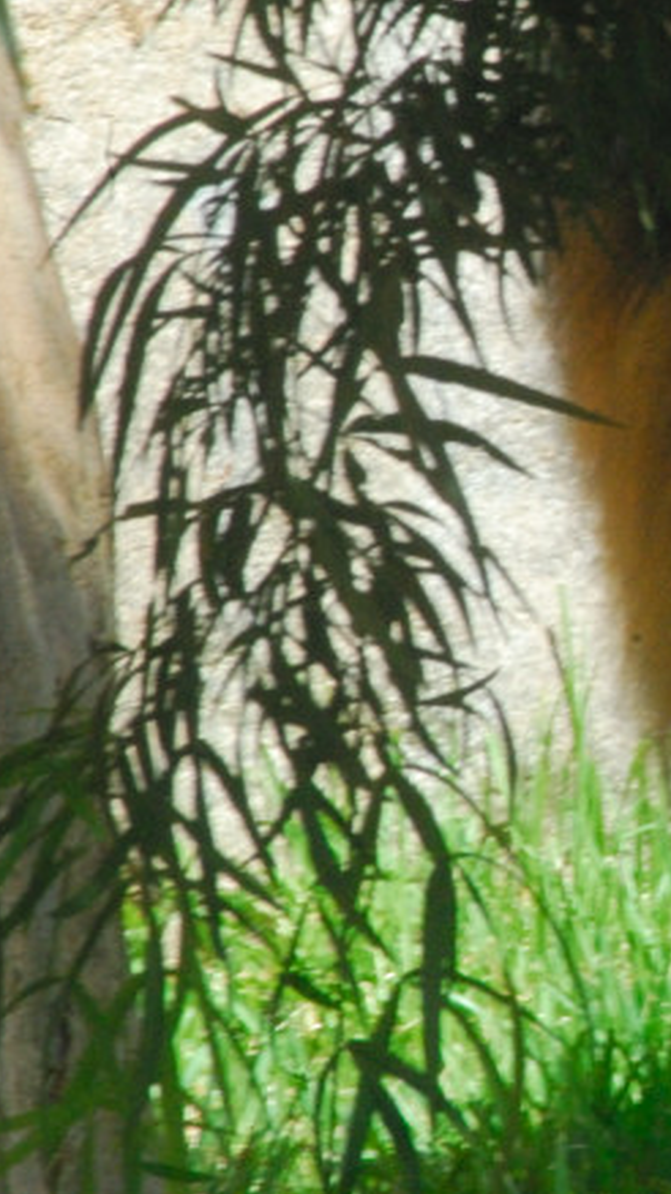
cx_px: 1053
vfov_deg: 2.5
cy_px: 481
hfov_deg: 1.4
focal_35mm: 862
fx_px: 27297
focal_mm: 300
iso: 1600
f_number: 38
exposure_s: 1/60
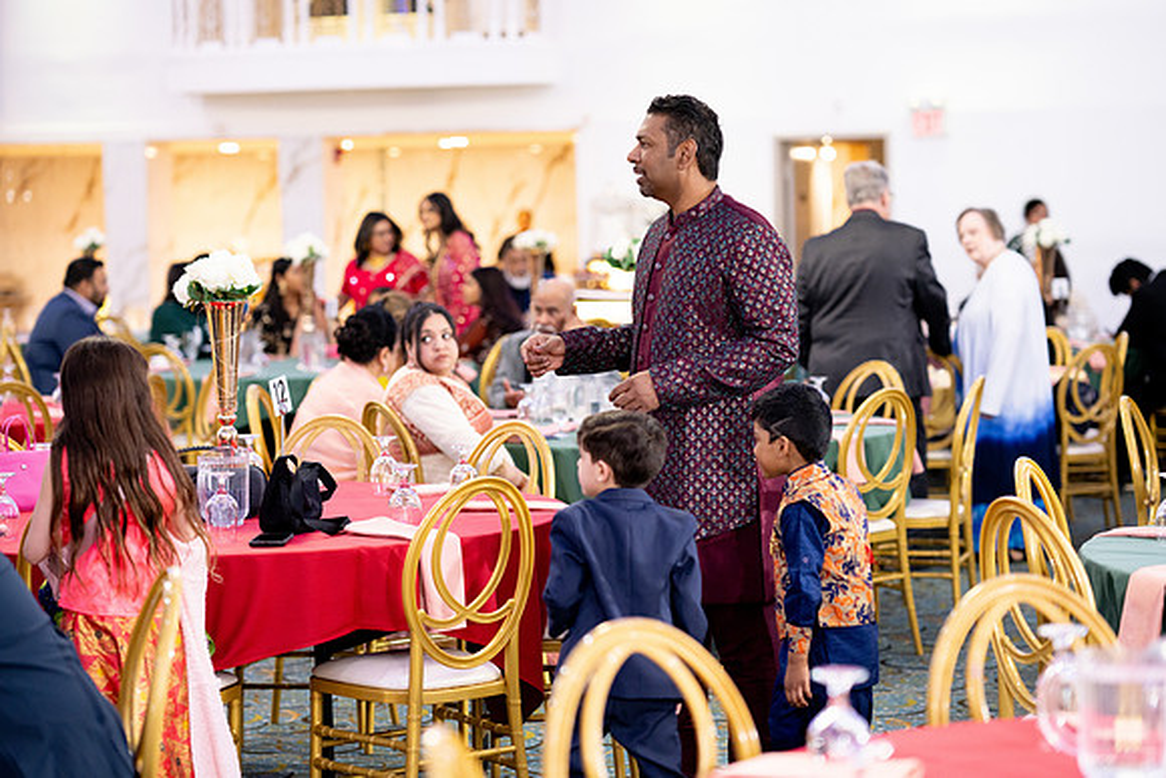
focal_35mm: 85
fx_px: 2754
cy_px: 389
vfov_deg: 16.1
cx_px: 583
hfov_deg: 23.9
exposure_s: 1/160
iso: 2000
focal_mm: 85
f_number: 2.2
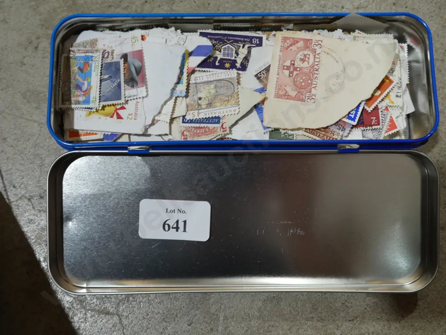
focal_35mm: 40
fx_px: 516
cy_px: 168
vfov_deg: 36.0
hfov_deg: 46.8
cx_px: 223
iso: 320
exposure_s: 1/60
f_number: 5.6
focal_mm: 20
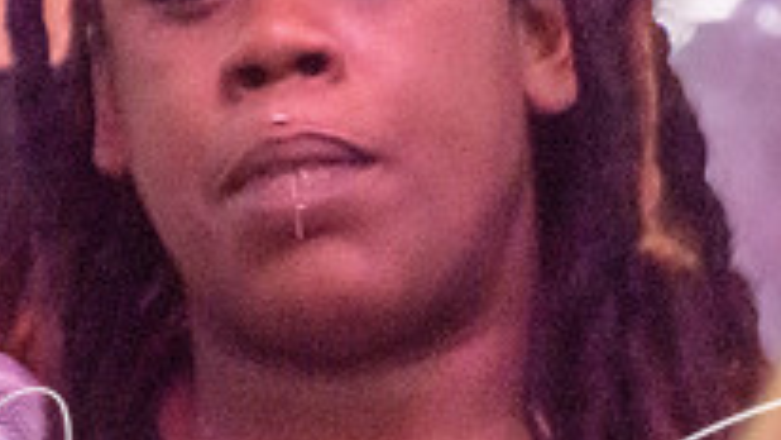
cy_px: 241
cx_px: 409
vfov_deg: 1.0
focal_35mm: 1242
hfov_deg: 1.7
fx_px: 25727
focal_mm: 280
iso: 12800
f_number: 6.3
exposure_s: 1/25
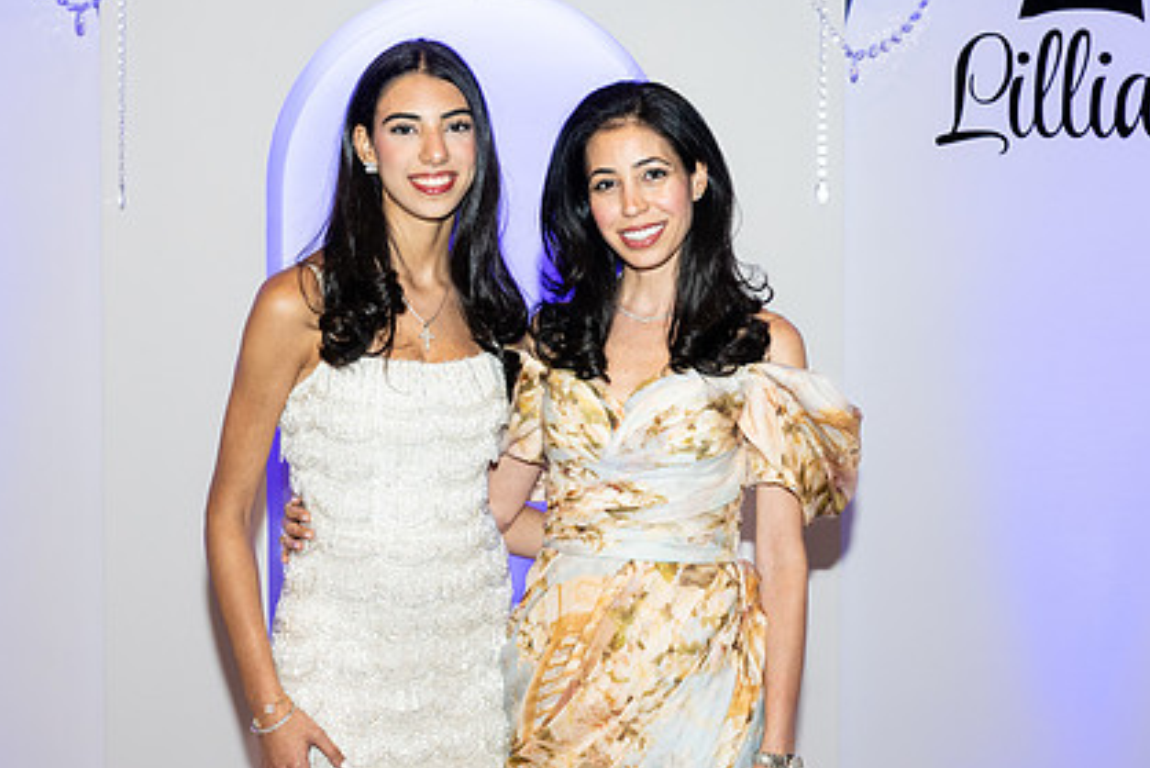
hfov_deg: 31.9
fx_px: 2013
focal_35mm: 63
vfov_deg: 21.6
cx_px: 557
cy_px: 342
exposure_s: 1/80
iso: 1000
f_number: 5.6
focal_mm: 43
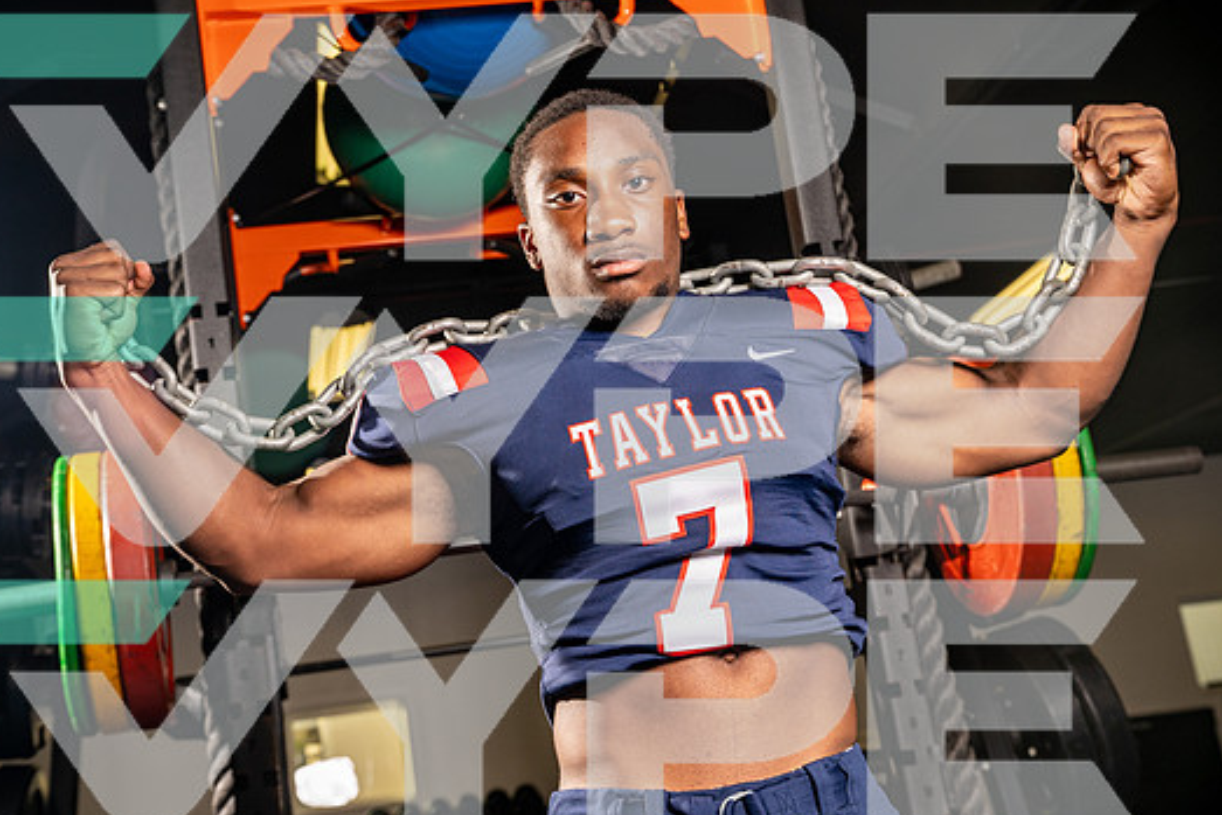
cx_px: 549
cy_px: 422
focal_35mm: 51
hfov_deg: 38.8
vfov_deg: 26.5
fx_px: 1732
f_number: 5.6
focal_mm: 46
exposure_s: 1/500
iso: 320
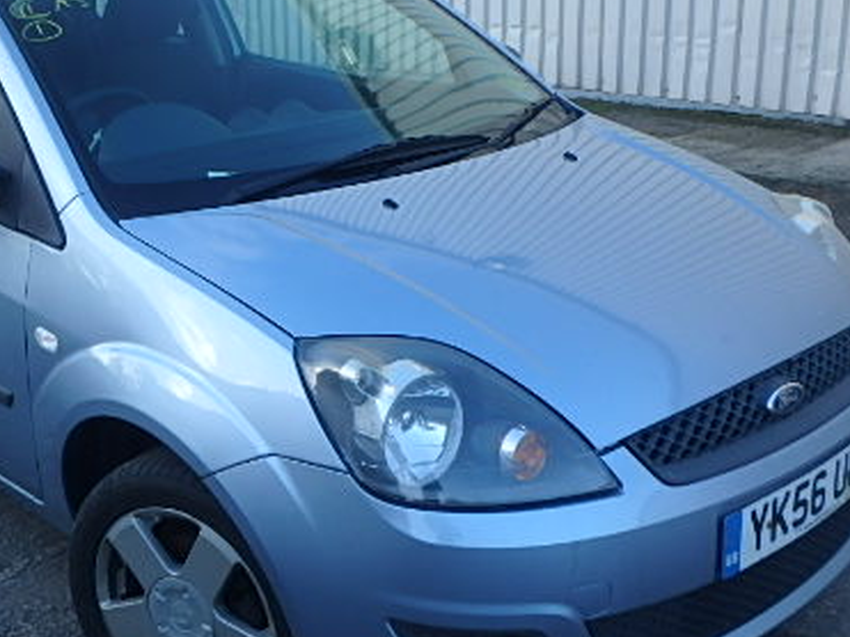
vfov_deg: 29.1
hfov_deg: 37.8
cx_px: 286
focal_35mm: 50
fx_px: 1227
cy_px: 330
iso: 125
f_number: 4.6
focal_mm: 5.2
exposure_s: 1/100
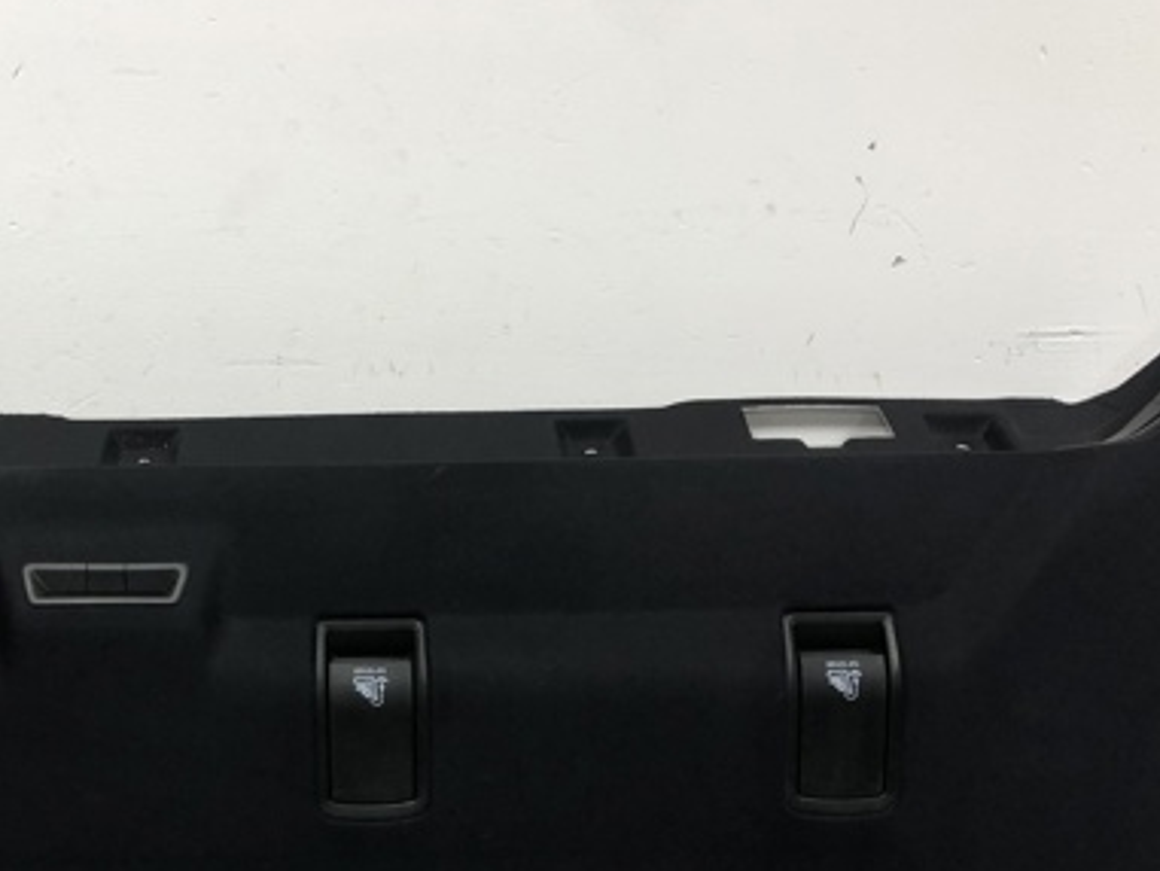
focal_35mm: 47
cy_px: 664
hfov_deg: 39.9
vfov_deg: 30.3
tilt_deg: -14.1
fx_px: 1575
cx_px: 387
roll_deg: +1.3
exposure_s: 1/25
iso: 32
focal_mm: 4
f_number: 1.8
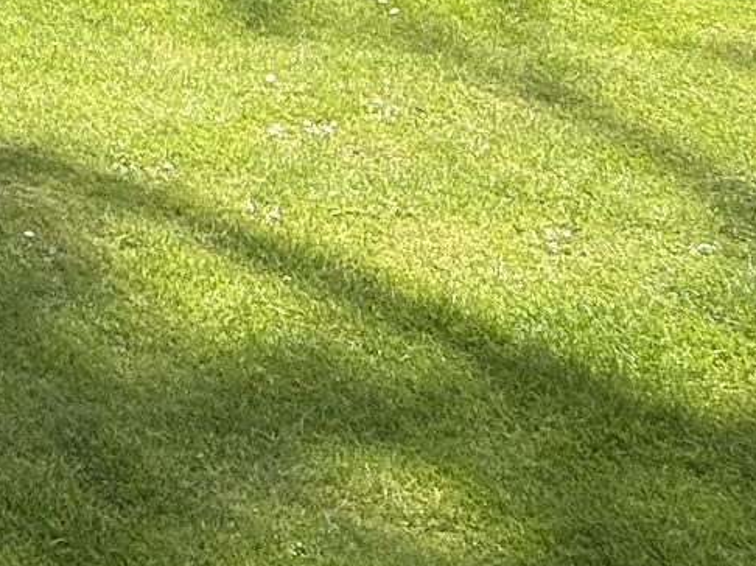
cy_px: -589
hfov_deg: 15.7
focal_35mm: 97
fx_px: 2117
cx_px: -779
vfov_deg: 13.1
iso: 40
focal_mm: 2.69
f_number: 1.9
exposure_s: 1/505
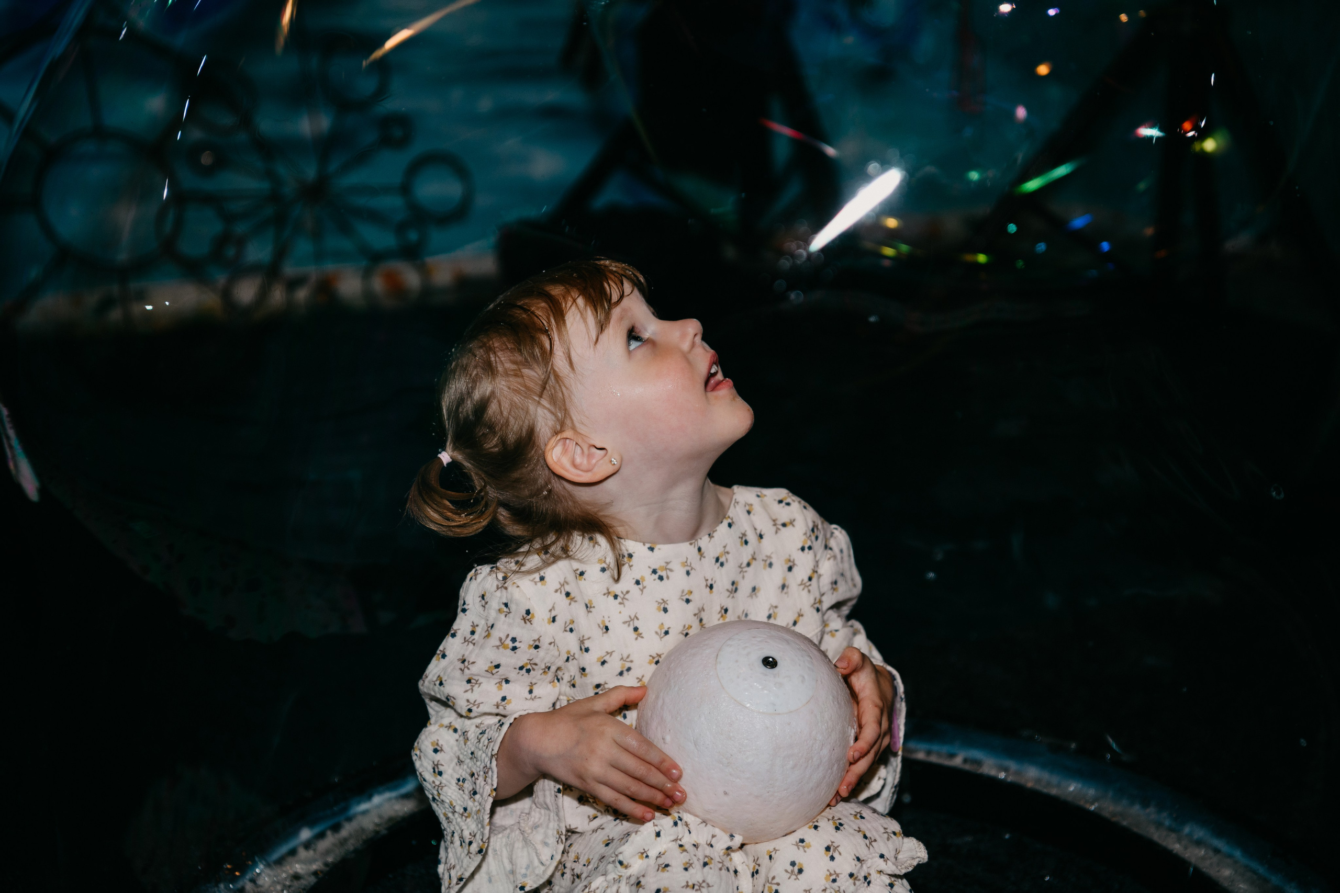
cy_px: 446
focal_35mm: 55
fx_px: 2047
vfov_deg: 24.6
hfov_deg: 36.2
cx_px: 670
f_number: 3.5
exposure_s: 1/160
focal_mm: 55
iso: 100
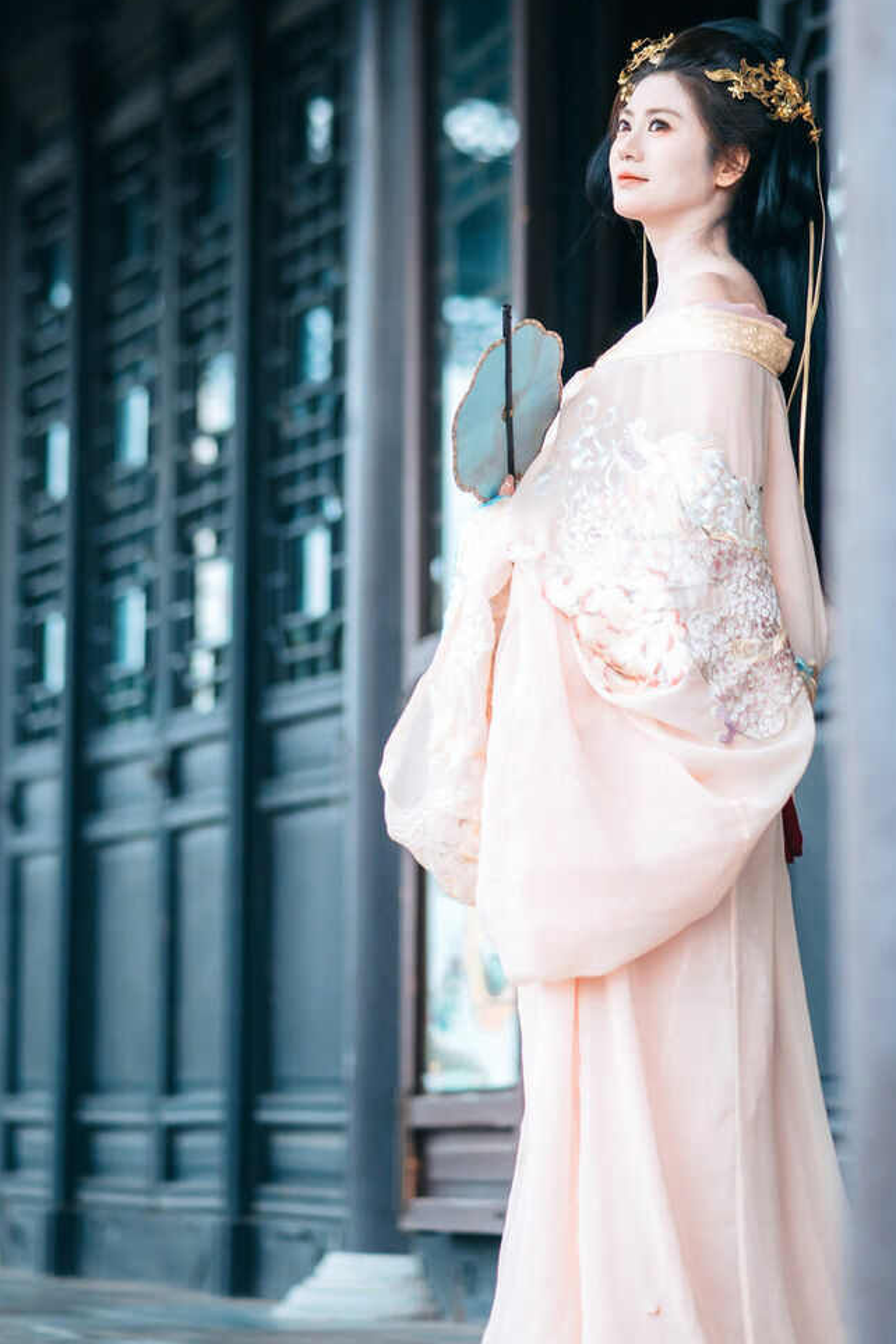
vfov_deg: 14.7
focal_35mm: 139
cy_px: 467
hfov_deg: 9.9
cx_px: 452
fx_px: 5189
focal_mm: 85
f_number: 1.8
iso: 800
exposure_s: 1/2500
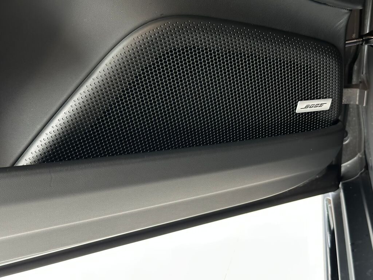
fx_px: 517
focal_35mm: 48
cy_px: 140
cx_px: 186
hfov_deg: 39.7
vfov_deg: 30.3
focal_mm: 6.86
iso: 500
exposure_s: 1/33
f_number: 1.78
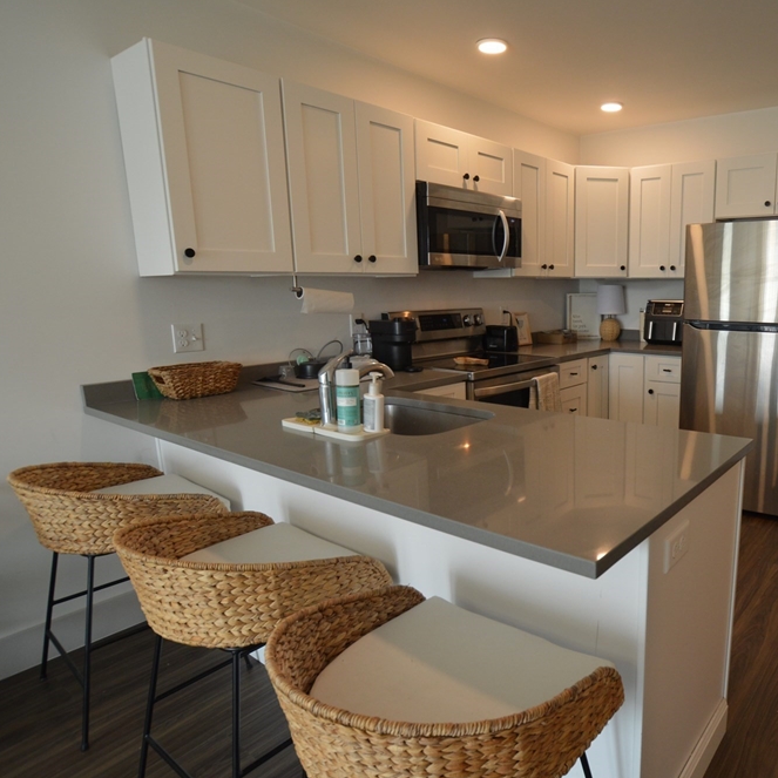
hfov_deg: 67.4
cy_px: 397
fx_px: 551
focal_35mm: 22
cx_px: 553
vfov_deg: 70.5
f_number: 4.5
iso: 450
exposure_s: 1/60
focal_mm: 11
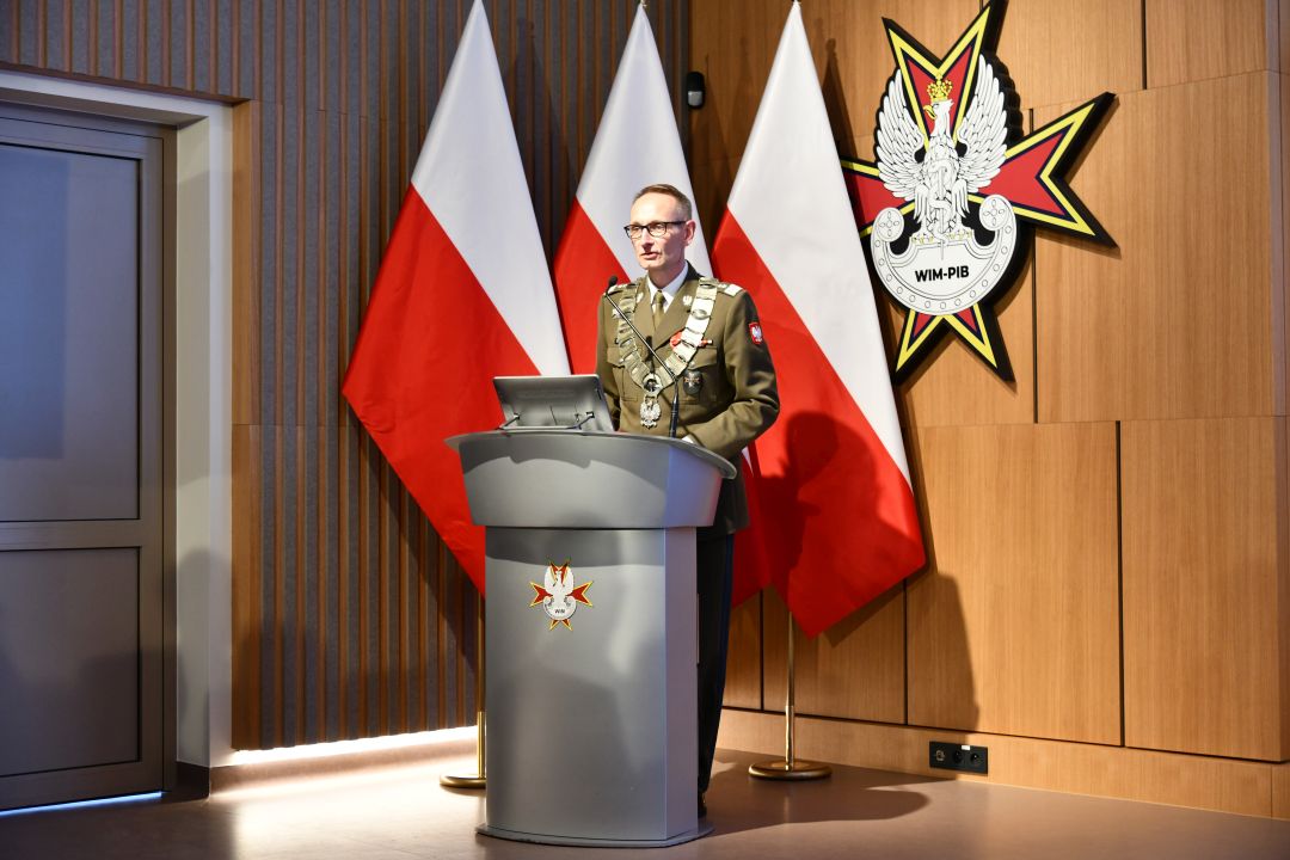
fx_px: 1863
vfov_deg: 26.0
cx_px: 645
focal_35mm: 52
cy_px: 430
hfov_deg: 38.2
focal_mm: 52
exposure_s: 1/60
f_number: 4.5
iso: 1400
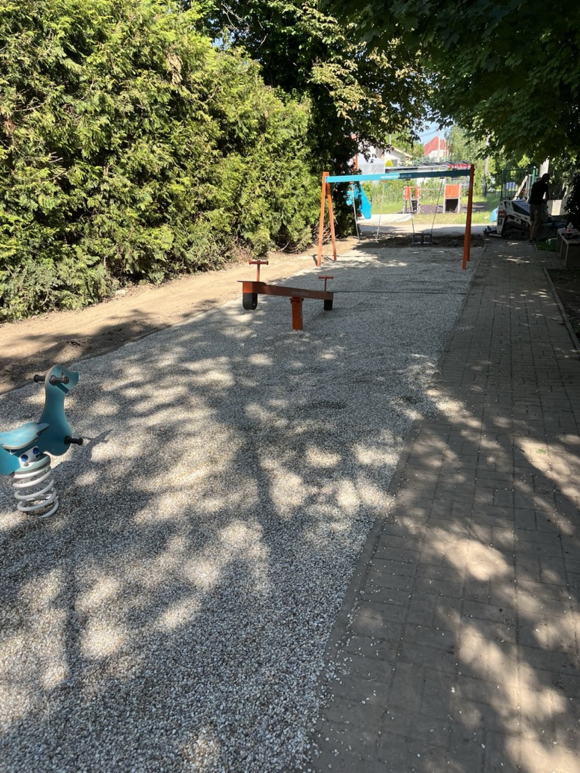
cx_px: 290
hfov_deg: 53.1
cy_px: 386
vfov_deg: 67.3
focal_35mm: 26
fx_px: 581
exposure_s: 1/761
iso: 50
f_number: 1.6
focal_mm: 5.1
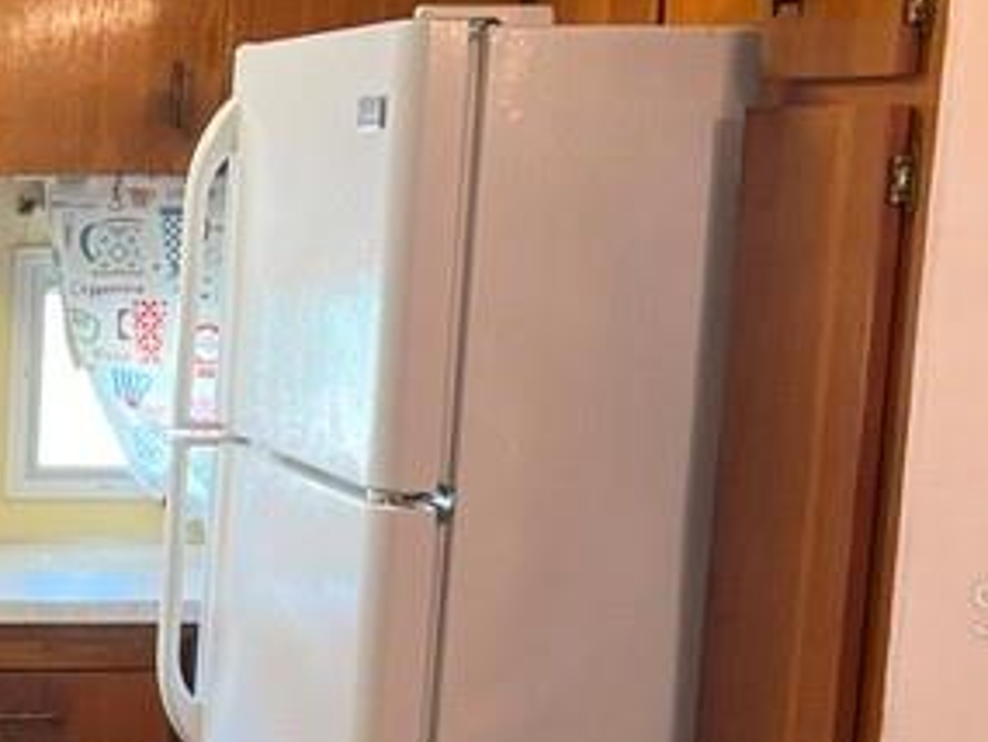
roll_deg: +0.0
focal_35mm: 92
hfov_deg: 19.0
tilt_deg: -11.0
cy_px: 607
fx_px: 2627
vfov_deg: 16.0
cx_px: -447
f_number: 1.5
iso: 64
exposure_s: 1/60
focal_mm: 5.7
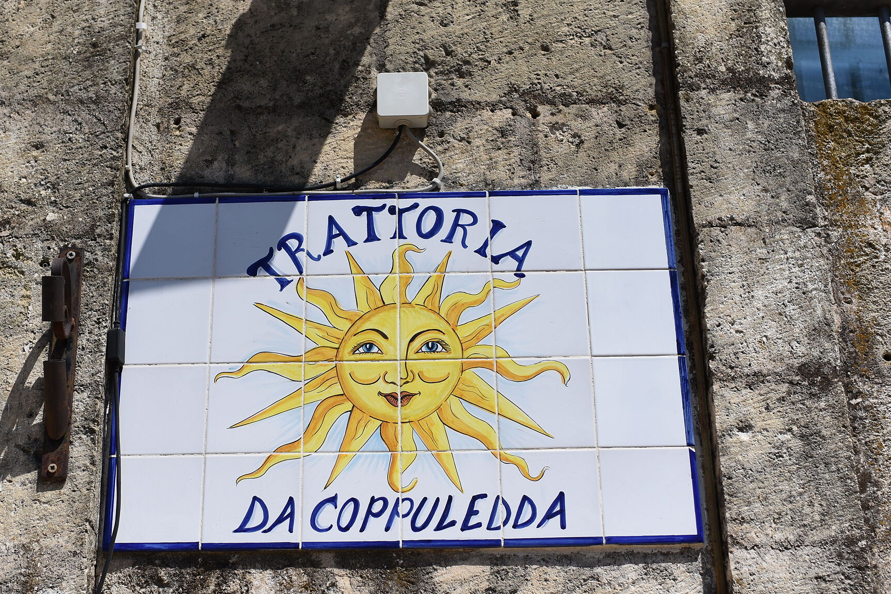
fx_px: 1213
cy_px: 355
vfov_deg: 27.5
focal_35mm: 49
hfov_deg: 40.3
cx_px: 389
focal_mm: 35
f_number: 3.3
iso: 125
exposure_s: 1/4000
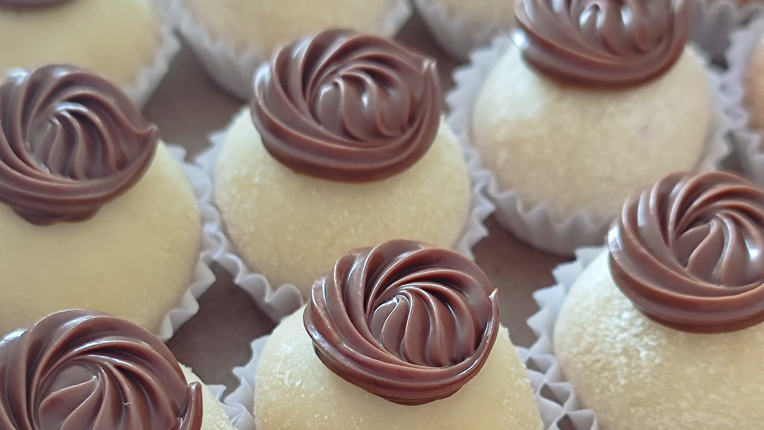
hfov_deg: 56.6
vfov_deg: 32.1
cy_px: 387
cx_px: 381
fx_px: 709
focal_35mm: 35
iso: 1270
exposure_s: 1/60
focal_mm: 5.89
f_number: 1.89
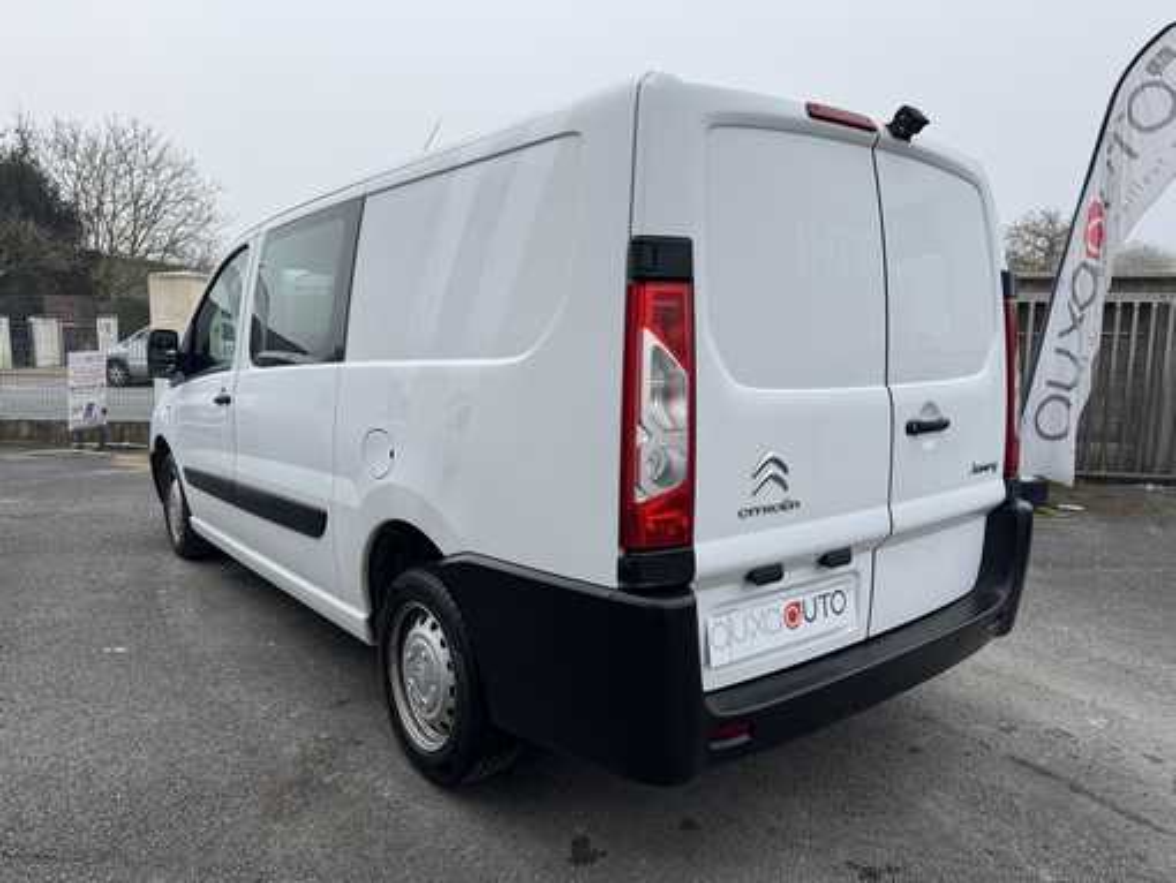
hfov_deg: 71.6
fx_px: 816
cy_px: 442
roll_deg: +0.1
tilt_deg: -7.3
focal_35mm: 24
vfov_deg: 56.9
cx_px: 588
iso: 80
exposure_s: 1/1637
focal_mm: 6.76
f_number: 1.78
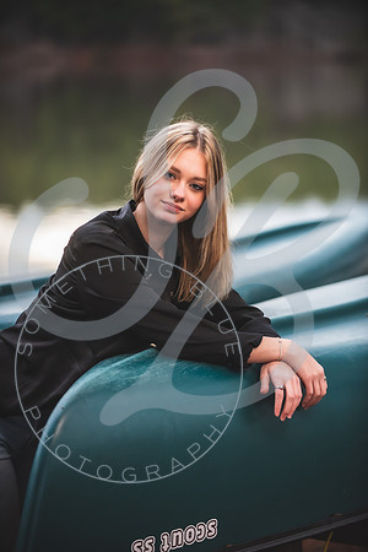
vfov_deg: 15.2
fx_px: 2070
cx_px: 184
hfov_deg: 10.2
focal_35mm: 135
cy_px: 276
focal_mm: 135
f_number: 2.8
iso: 400
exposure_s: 1/400
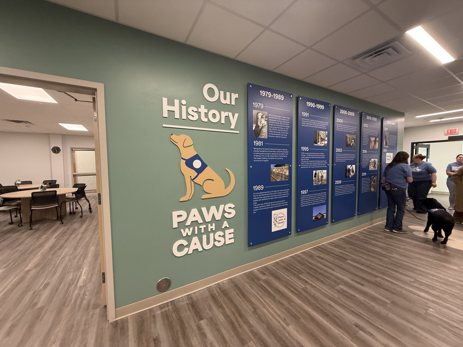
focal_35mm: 14
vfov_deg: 85.7
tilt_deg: -2.6
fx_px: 187
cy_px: 174
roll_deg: -0.1
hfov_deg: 102.1
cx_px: 232
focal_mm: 2.22
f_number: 2.2
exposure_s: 1/120
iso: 320
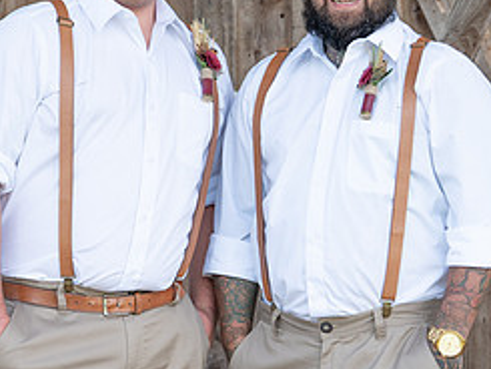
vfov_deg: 6.0
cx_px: 235
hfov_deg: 8.0
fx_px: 3519
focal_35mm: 248
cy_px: 139
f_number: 4.5
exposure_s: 1/250
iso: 125
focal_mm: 100
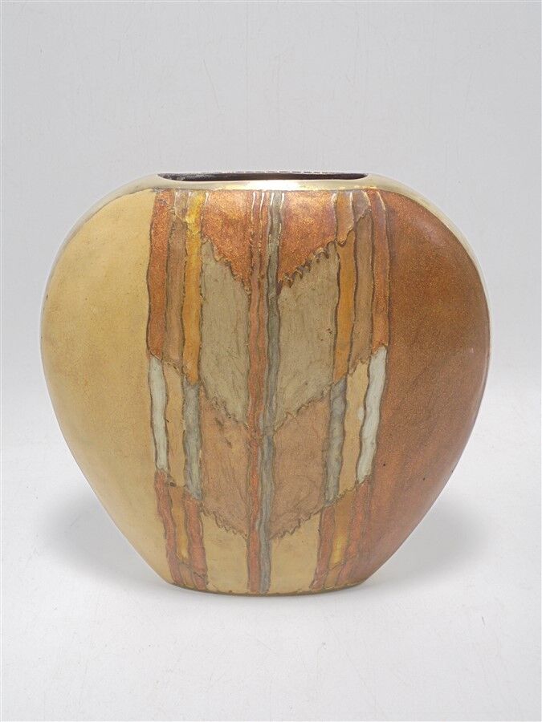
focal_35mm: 34
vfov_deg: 54.0
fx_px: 710
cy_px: 361
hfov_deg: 41.8
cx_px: 271
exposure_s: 1/40
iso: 100
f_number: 4
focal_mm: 6.1
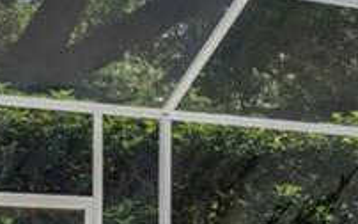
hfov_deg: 10.5
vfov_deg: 9.7
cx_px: 1095
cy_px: 261
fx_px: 1305
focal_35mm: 134
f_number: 10
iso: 500
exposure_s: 1/400
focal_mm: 16.6
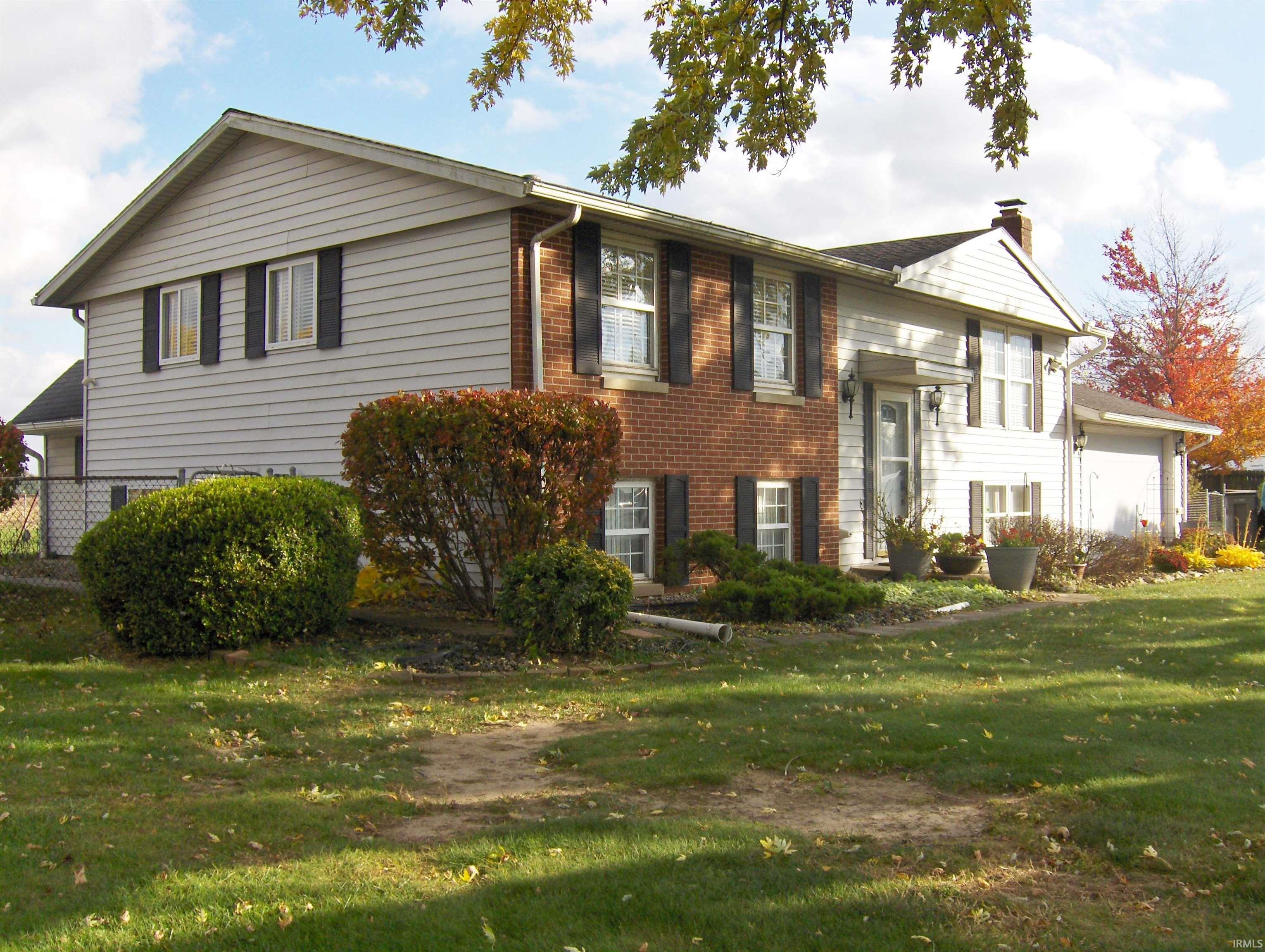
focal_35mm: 35
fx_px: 1281
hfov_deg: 52.6
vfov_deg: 40.8
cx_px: 632
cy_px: 476
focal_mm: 7.5
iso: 100
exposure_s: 1/524
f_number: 4.3
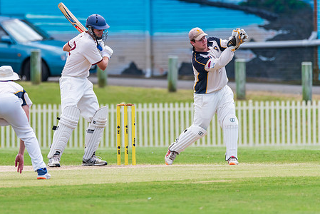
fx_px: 7560
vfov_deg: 1.6
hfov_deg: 2.4
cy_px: 95
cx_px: 104
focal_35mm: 850
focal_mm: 600
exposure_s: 1/1250
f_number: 6.3
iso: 640
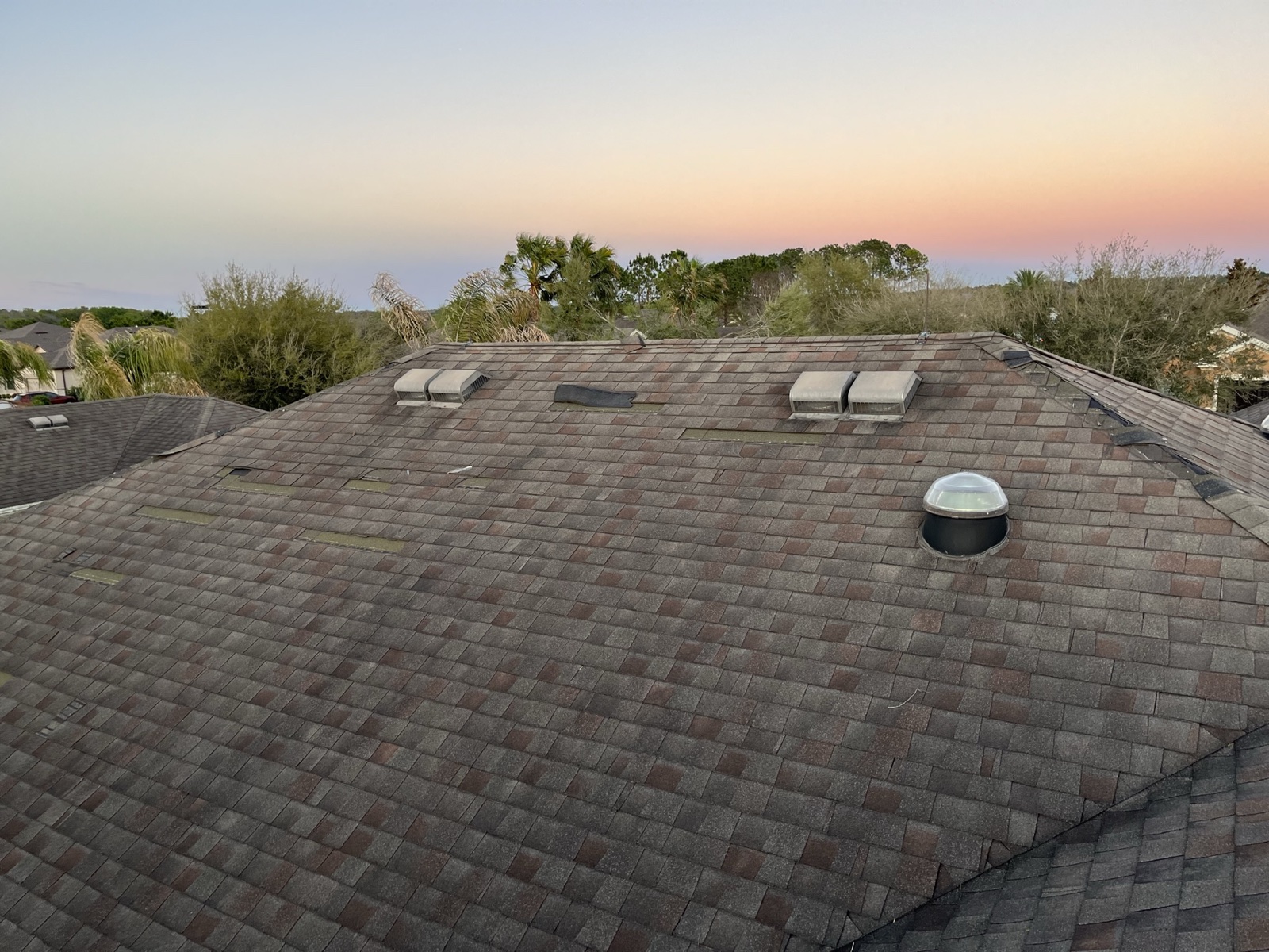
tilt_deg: -7.8
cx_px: 634
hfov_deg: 67.3
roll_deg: +3.1
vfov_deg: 53.1
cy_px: 476
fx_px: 953
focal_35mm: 26
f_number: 1.6
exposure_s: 1/121
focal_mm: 5.1
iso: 64
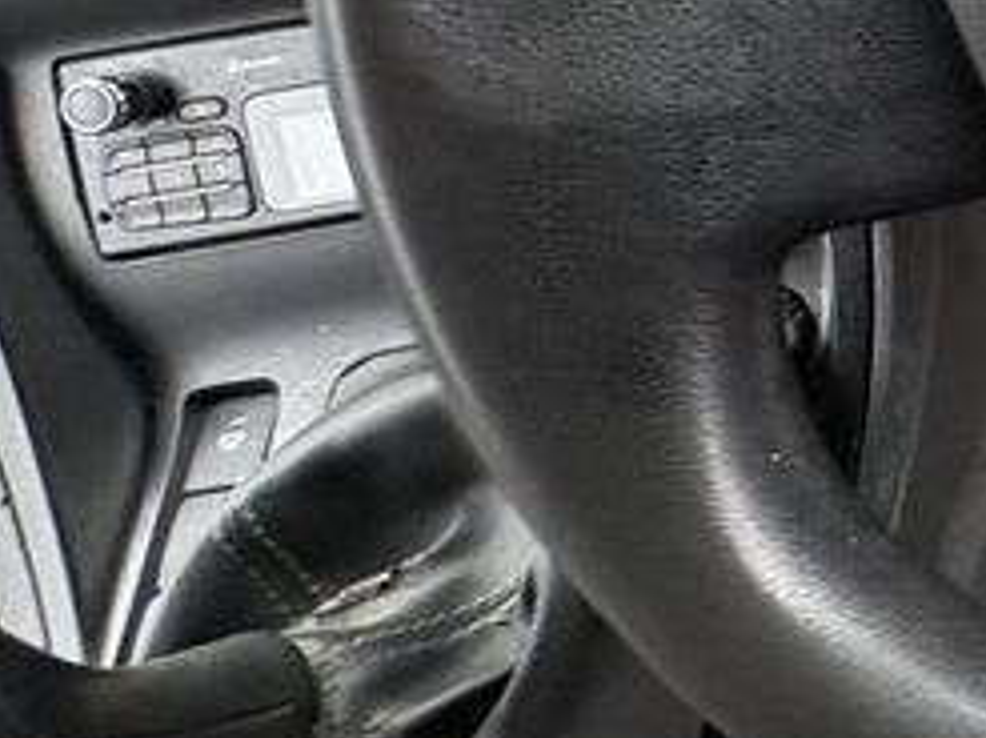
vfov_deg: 26.0
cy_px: -100
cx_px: 1788
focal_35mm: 51
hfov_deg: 22.0
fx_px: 1451
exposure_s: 1/99
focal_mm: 2.22
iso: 200
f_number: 2.2
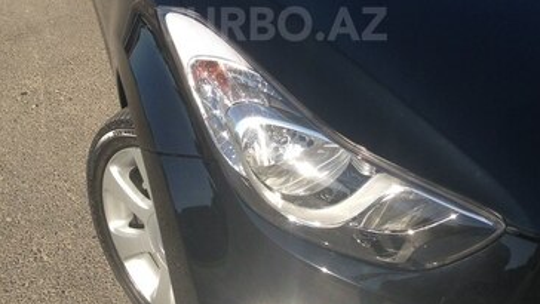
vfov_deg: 23.7
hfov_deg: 42.1
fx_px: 702
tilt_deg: -17.6
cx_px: 273
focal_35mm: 49
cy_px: 24
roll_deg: +2.1
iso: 50
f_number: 2.4
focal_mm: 4.12
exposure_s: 1/985
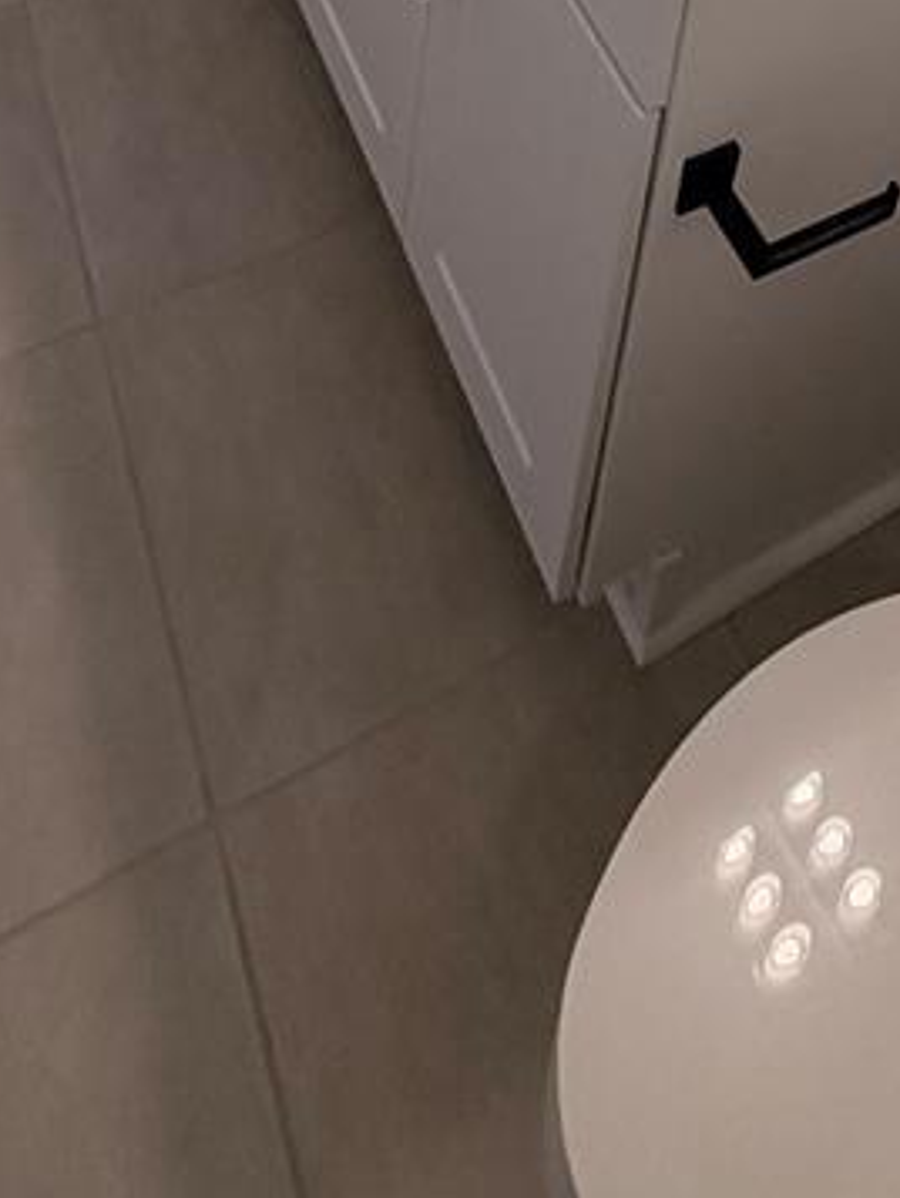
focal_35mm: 47
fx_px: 1628
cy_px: -732
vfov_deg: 25.7
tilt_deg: -20.1
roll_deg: -10.3
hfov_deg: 30.2
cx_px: 705
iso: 50
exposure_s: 1/128
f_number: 2.2
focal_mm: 2.22
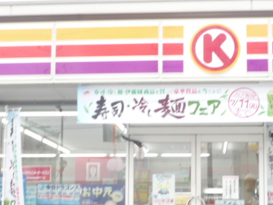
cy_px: 141
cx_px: 167
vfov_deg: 17.5
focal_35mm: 84
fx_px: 662
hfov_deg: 23.3
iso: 100
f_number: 3.6
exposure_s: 1/60
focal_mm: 5.8
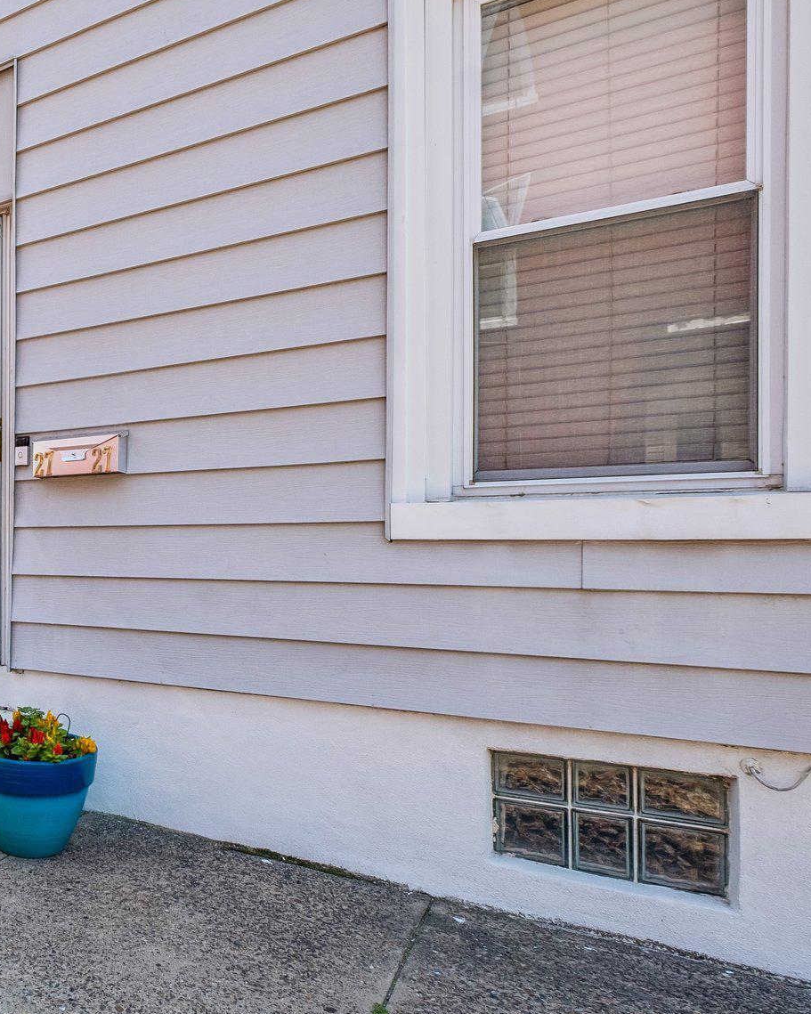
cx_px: -83
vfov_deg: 63.9
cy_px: 561
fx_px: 810
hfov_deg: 42.0
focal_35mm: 27
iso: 250
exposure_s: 1/250
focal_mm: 10.5
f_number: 8
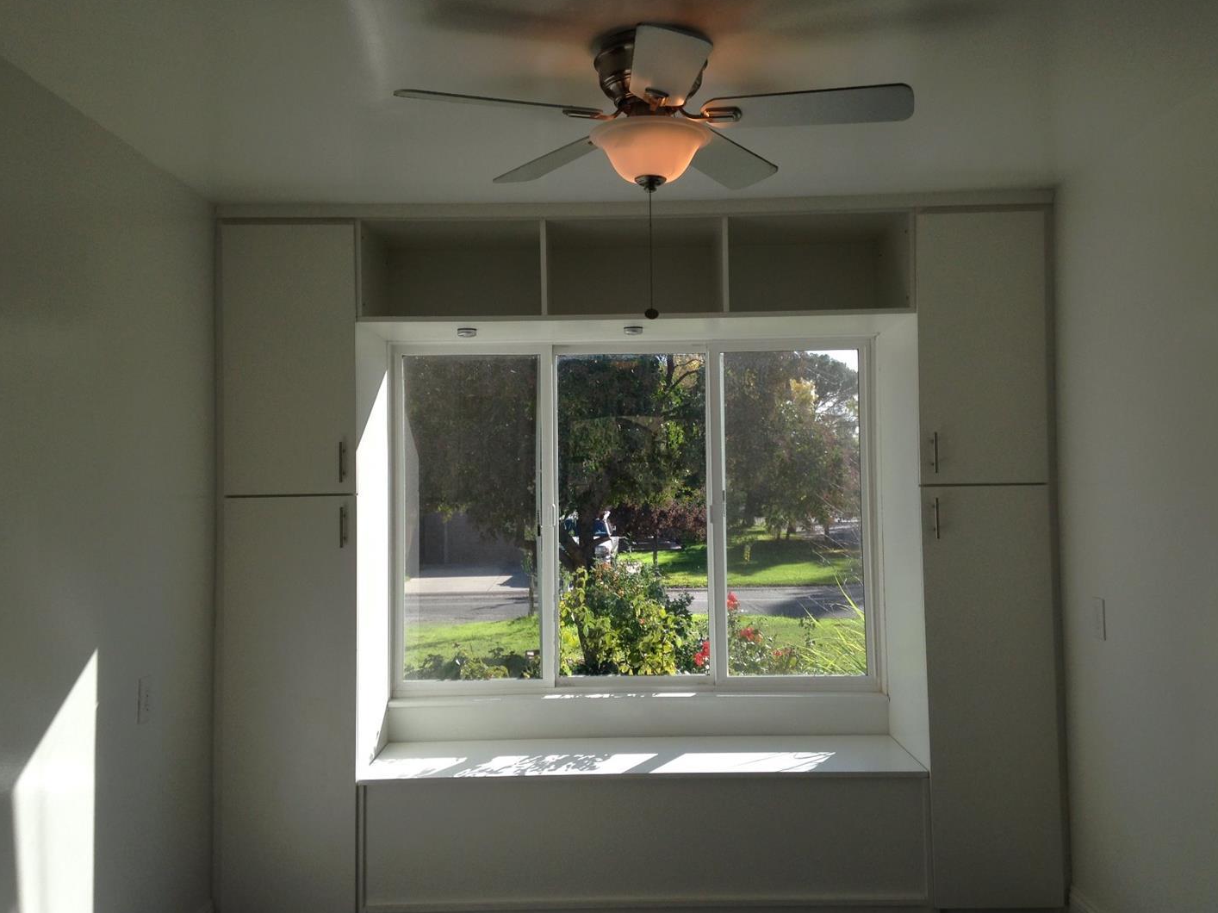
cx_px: 615
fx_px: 1231
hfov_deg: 52.6
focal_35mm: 35
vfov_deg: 40.7
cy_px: 450
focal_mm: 4.12
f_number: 2.4
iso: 50
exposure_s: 1/384
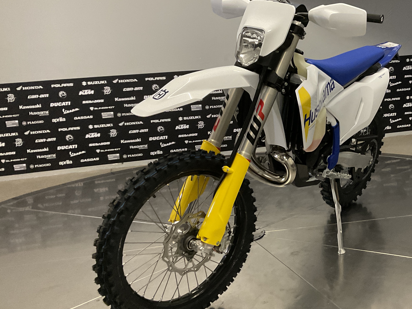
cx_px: 312
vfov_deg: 31.5
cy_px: 156
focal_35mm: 46
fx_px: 547
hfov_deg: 40.0
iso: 200
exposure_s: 1/60
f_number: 1.8
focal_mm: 3
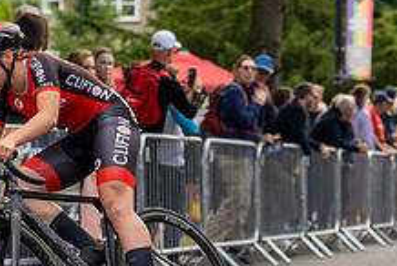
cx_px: 22
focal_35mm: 211
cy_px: 90
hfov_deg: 9.7
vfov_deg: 6.5
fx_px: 2330
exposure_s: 1/1000
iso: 400
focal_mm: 70
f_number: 3.2
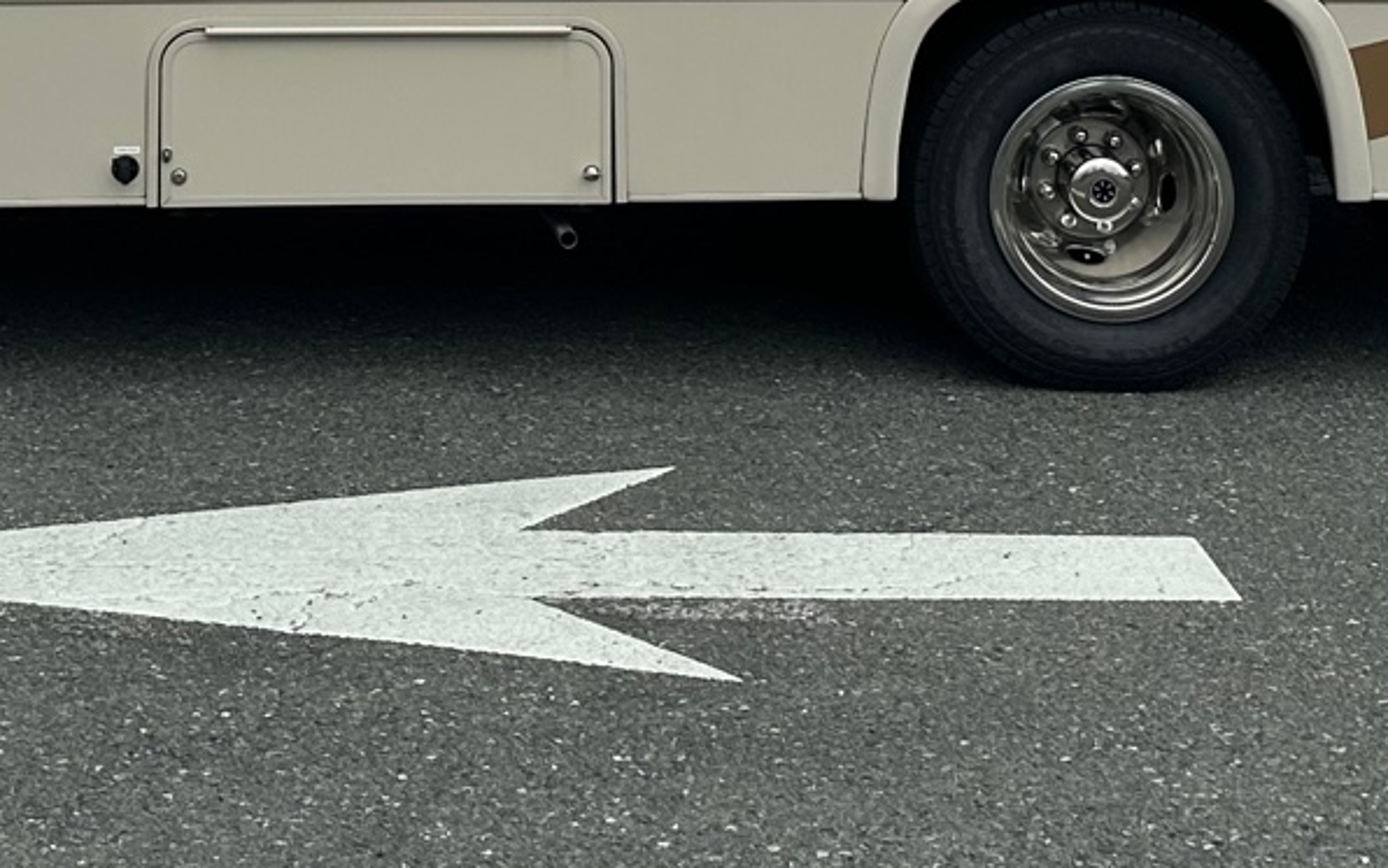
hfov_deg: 23.9
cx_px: 442
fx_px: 3254
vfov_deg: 14.1
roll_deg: -1.5
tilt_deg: -4.1
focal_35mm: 86
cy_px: -507
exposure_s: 1/4184
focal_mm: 6.86
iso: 80
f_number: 1.78
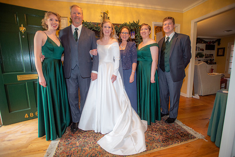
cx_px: 118
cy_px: 78
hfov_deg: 93.3
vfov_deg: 70.4
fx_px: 111
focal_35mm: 17
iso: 1250
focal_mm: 17
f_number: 3.2
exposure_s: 1/100
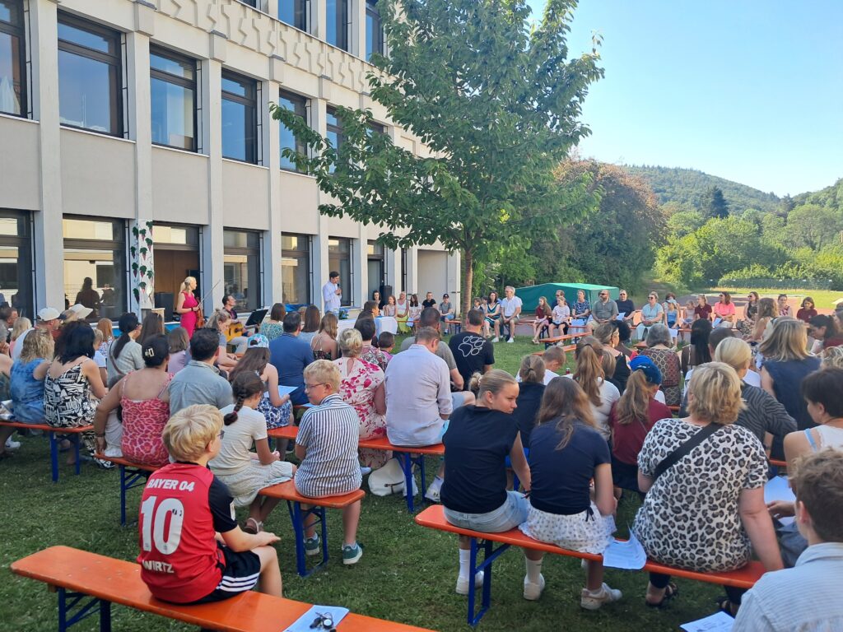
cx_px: 422
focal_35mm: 27
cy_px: 316
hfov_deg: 65.3
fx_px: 658
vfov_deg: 51.4
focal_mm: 4
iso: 50
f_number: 1.8
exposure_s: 1/169
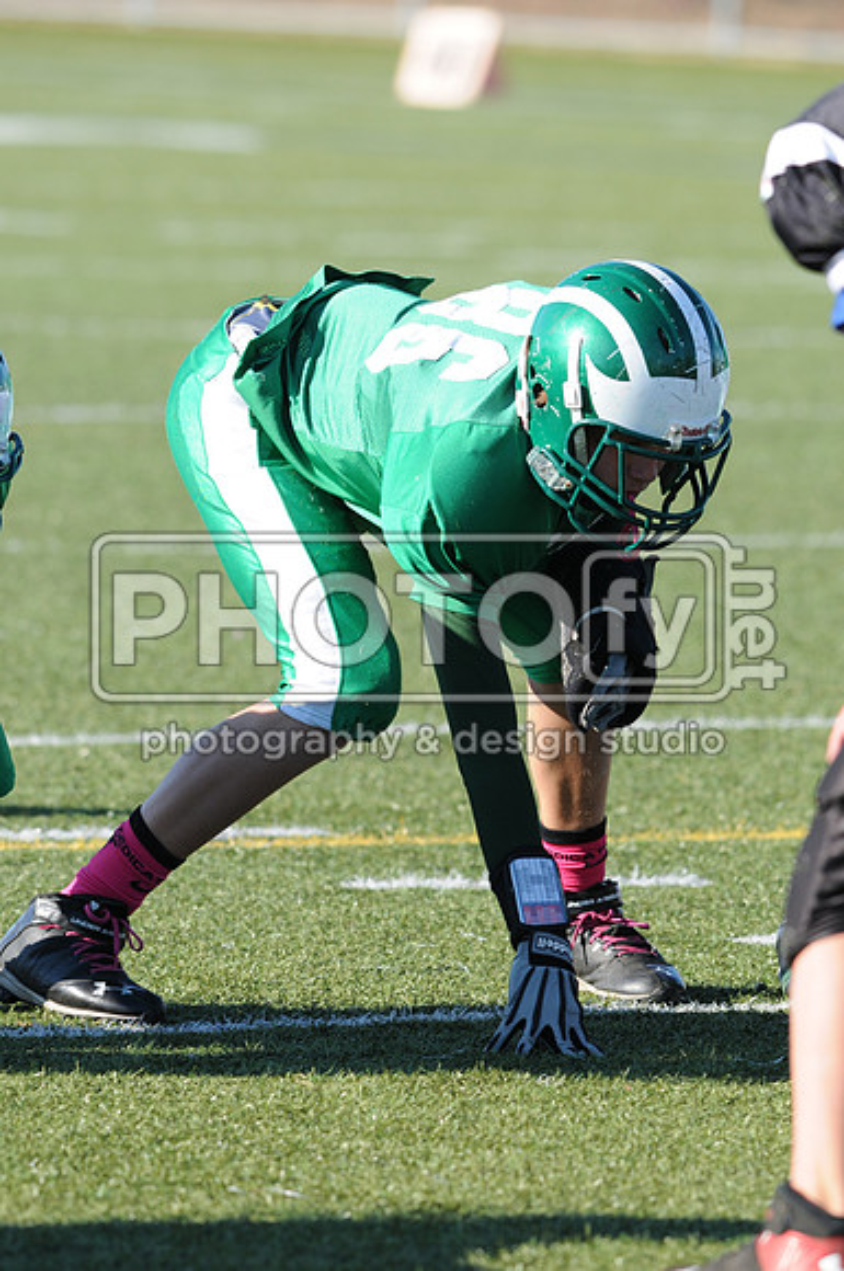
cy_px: 636
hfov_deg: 3.0
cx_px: 422
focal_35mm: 450
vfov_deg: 4.6
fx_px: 15871
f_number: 5.6
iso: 200
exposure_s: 1/500
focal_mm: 300
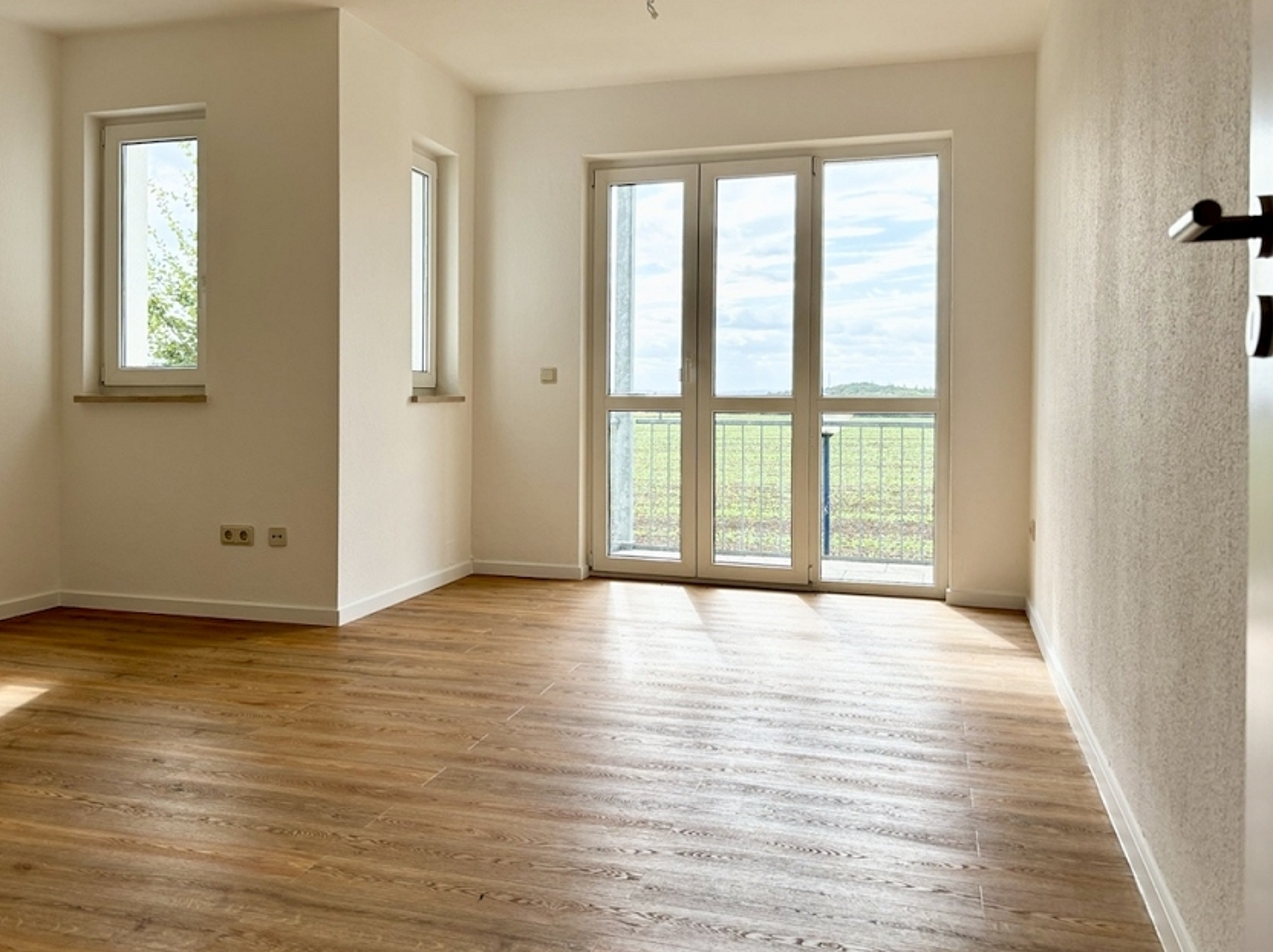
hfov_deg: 56.5
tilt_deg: -0.7
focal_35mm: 32
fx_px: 1175
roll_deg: -0.1
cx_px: 516
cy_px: 399
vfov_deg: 43.9
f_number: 1.6
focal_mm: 5.96
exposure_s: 1/626
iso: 50
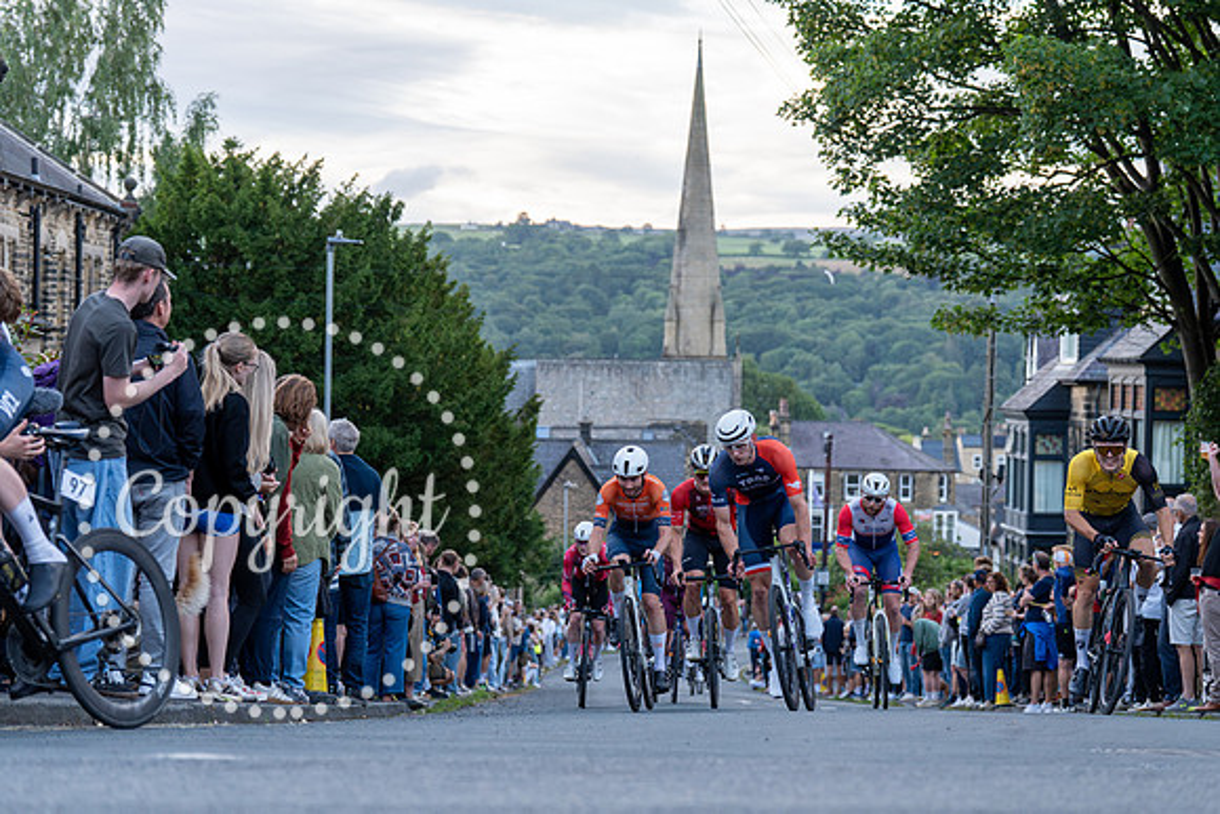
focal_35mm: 80
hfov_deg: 25.2
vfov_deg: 17.0
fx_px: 2727
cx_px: 610
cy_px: 407
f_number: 3.5
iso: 2000
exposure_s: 1/800
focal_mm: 79
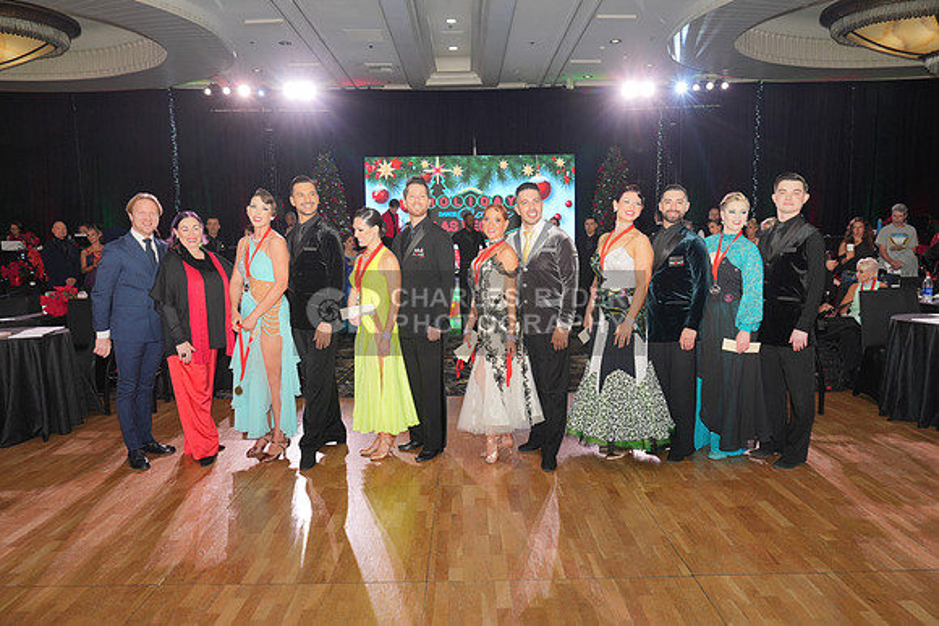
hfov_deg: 69.4
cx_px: 470
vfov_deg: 49.6
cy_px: 313
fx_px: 678
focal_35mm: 26
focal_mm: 26
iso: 640
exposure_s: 1/200
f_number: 5.6
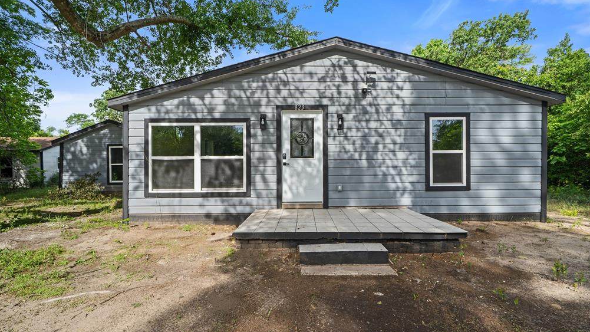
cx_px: 296
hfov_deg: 103.0
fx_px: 235
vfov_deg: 70.2
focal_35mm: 15
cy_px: 190
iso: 200
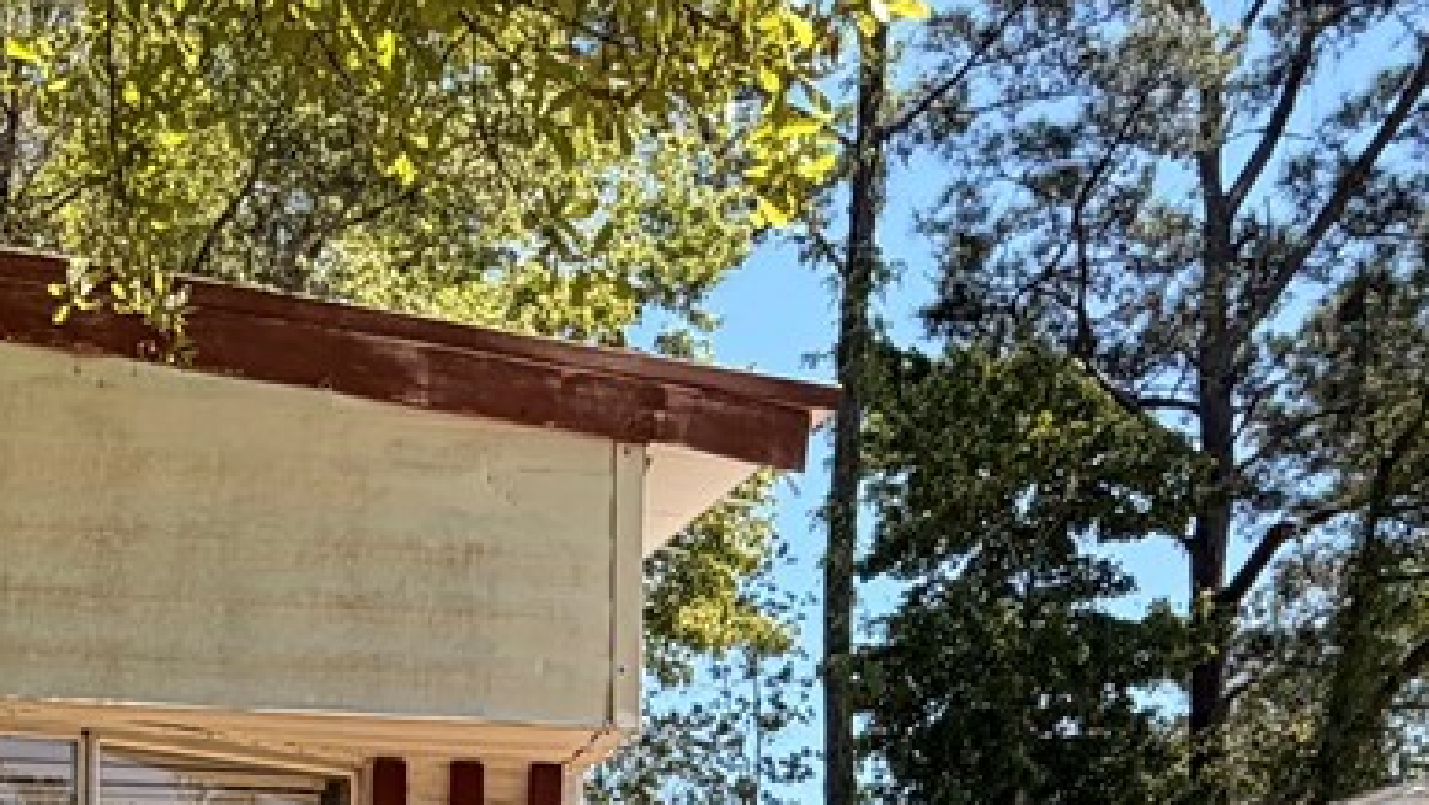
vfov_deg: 16.8
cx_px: 137
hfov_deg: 31.7
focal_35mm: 63
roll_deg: +0.1
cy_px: 1304
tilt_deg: -0.4
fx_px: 2388
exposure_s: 1/686
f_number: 2.2
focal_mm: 2.22
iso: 40
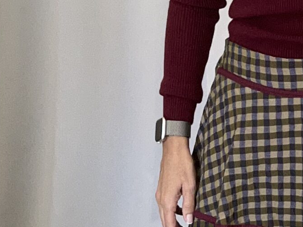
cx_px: 303
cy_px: 86
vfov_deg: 13.0
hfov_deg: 16.9
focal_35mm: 114
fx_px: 998
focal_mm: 2.69
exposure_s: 1/50
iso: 100
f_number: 1.9
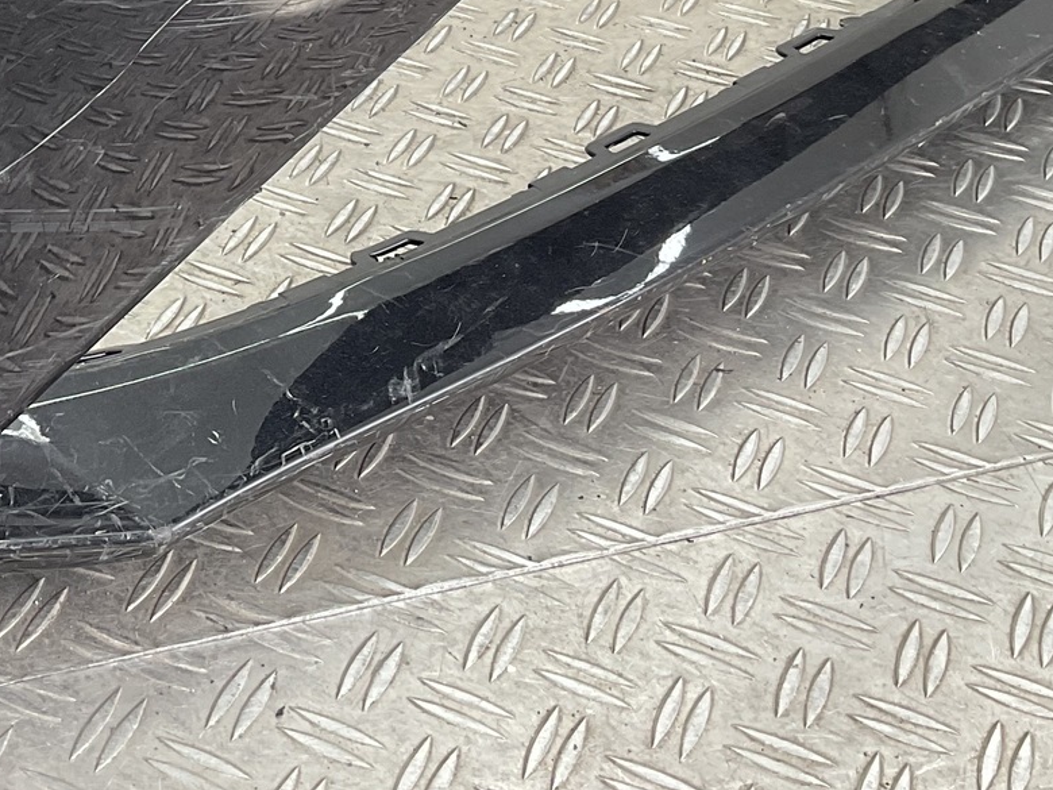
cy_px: -216
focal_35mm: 75
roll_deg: -1.7
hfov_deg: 25.4
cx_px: 178
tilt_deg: -26.2
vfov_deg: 18.4
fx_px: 2281
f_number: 1.8
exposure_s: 1/100
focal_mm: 3
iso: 25
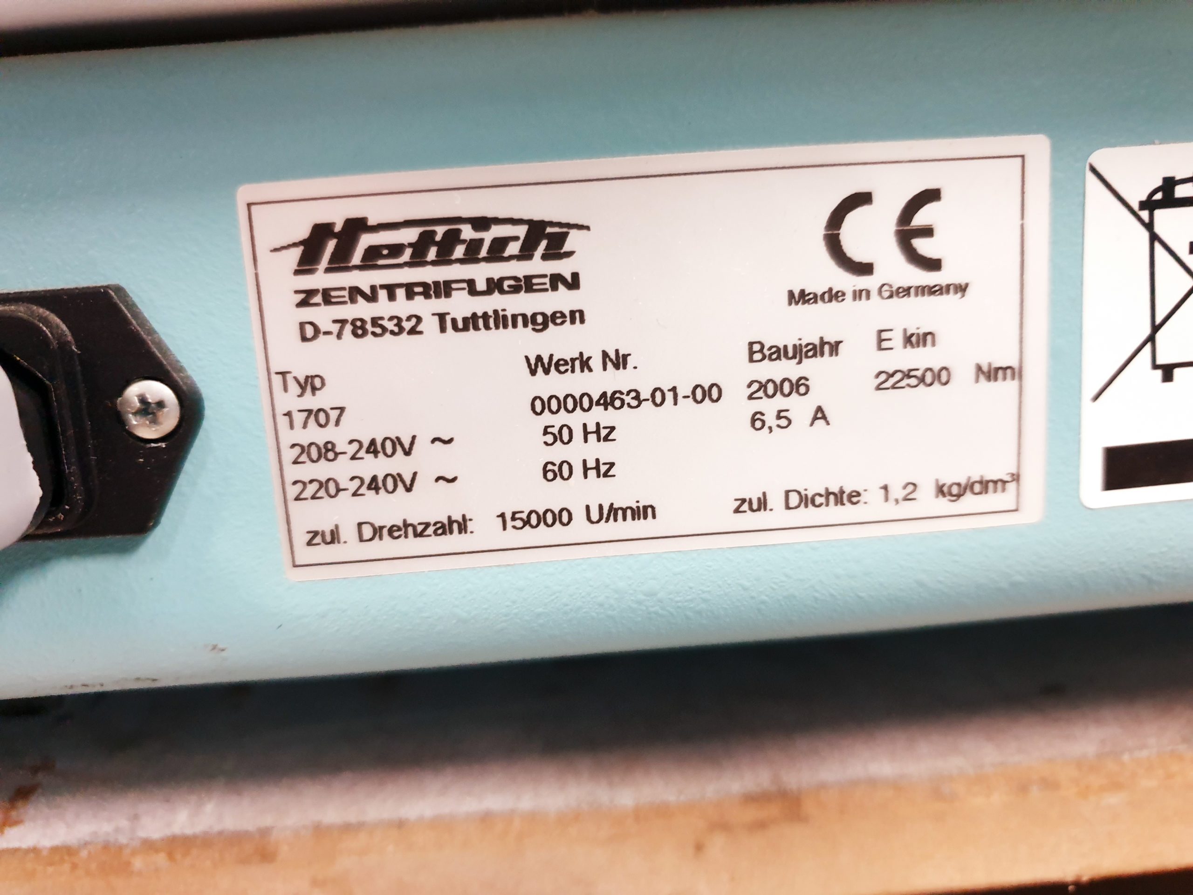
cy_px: 448
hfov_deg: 67.3
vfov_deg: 53.1
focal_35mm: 26
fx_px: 896
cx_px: 596
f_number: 1.5
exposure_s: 1/50
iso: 320
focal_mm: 4.3
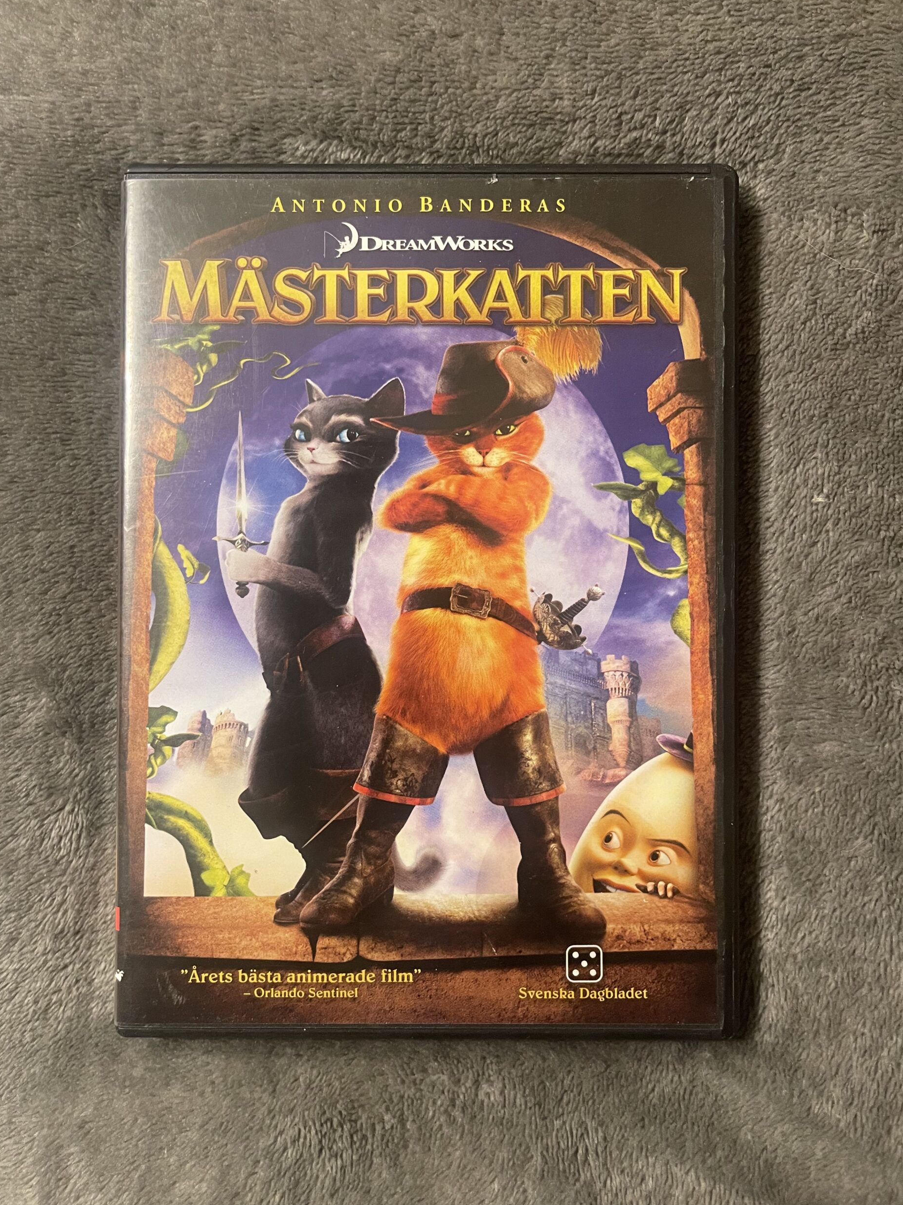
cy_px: 590
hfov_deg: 53.1
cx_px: 449
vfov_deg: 67.3
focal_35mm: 26
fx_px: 904
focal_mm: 5.1
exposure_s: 1/59
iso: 320
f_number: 1.6
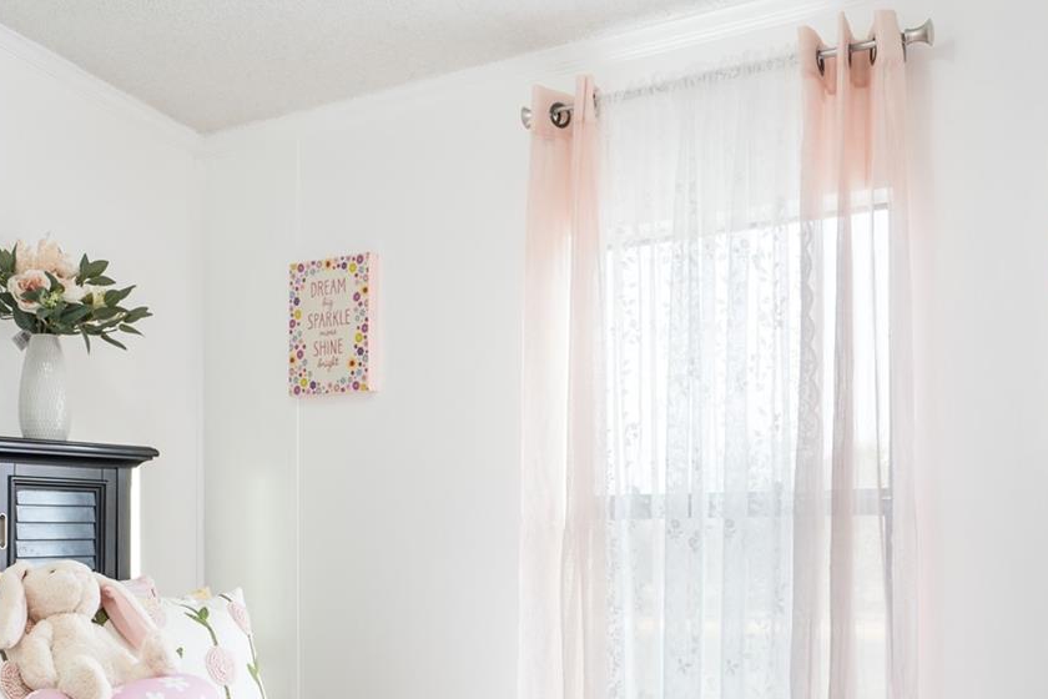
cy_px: 572
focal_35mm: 39
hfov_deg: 49.6
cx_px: 525
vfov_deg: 33.1
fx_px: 1135
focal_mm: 16
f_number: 8
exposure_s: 1/2
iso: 100
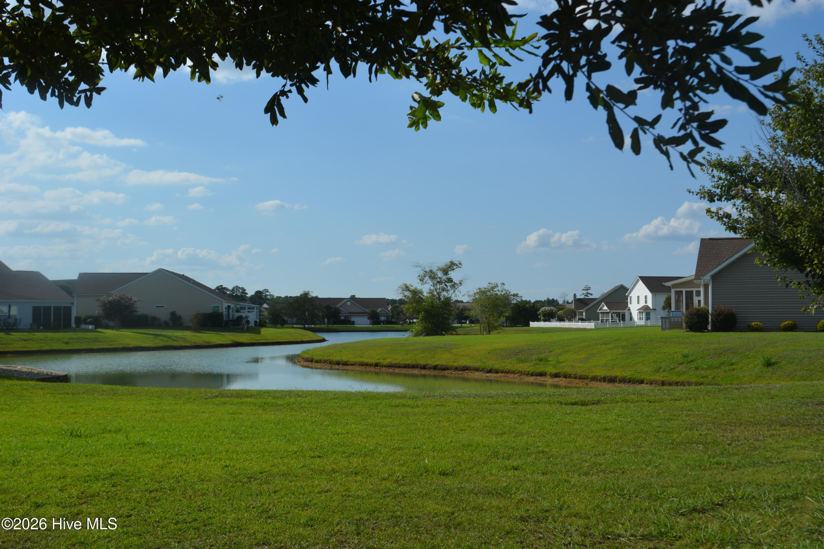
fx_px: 1099
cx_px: 412
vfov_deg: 28.1
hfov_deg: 41.1
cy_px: 274
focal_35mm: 48
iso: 100
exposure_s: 1/320
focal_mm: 32
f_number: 9
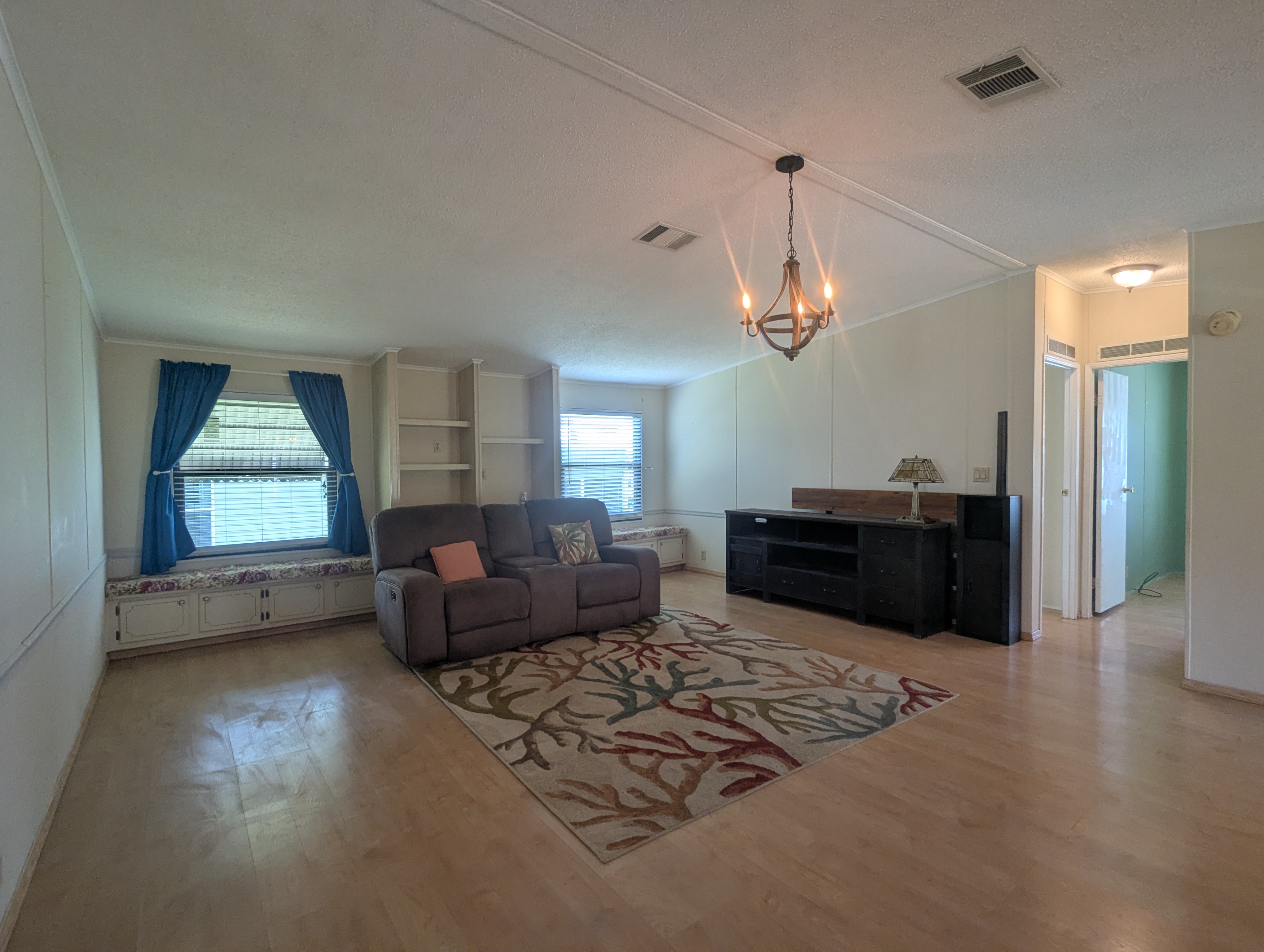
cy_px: 476
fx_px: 585
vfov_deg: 78.2
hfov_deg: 94.4
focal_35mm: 16
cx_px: 632
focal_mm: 2.35
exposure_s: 1/120
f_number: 2.2
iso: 144
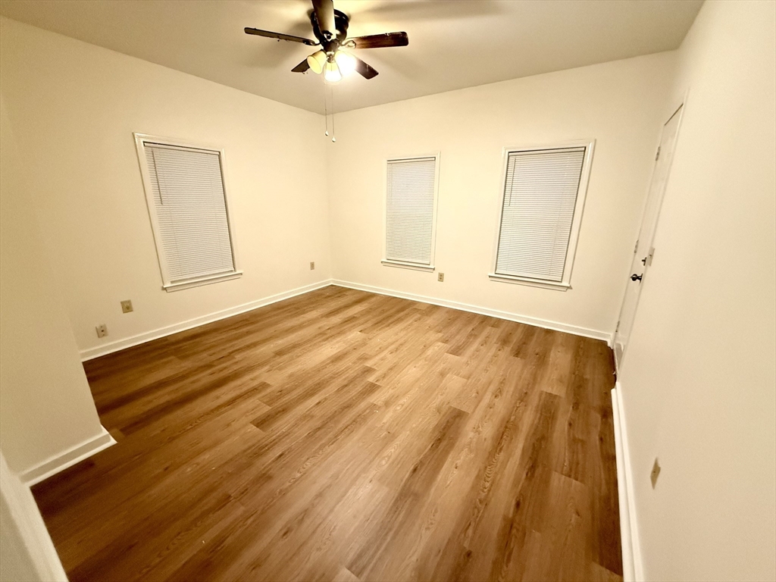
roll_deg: -1.0
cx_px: 388
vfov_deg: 85.7
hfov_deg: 102.1
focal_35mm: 14
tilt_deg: -16.2
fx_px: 314
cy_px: 291
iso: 1000
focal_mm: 2.22
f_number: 2.2
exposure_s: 1/40
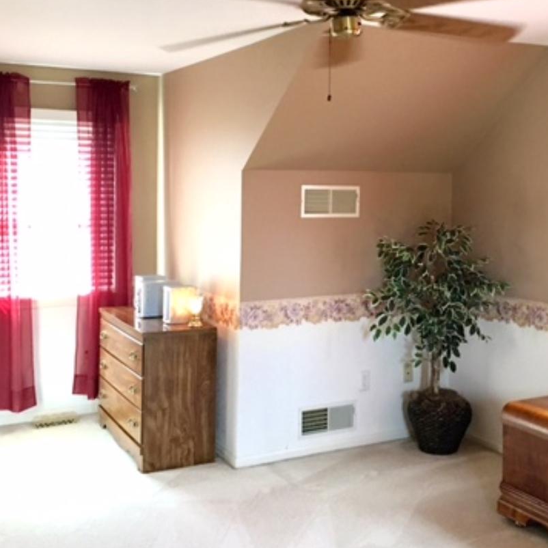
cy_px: 223
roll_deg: -0.9
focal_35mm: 46
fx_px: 824
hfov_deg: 36.6
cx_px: 338
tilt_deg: -1.3
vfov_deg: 36.7
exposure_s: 1/15
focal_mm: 4.15
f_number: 2.2
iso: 64
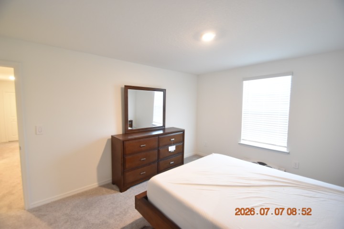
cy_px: 114
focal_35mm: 15
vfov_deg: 77.3
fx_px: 143
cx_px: 172
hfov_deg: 100.4
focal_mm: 10
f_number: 3.5
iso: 800
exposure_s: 1/20
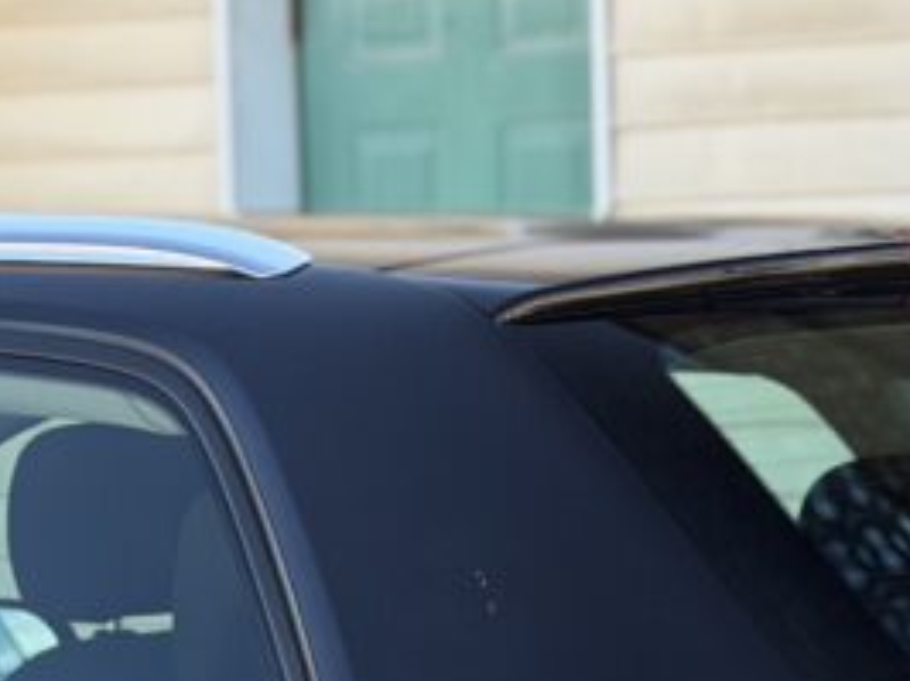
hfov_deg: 10.7
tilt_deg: -10.9
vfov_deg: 7.7
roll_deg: +1.5
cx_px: 643
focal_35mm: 185
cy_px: 1280
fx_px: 4859
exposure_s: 1/212
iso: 64
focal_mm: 6.76
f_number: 1.78
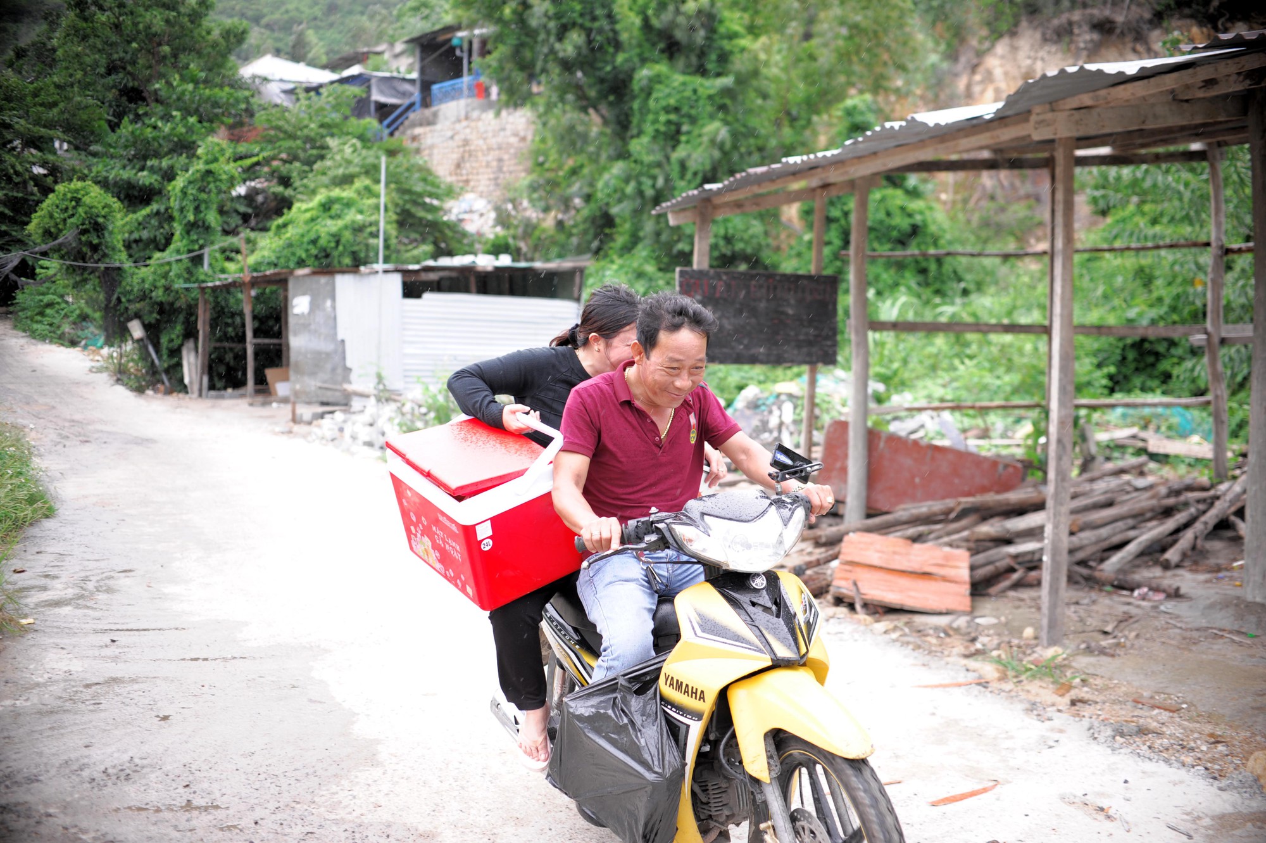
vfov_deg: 37.8
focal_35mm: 35
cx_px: 633
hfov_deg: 54.5
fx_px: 1230
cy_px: 422
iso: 400
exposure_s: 1/400
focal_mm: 35
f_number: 2.8
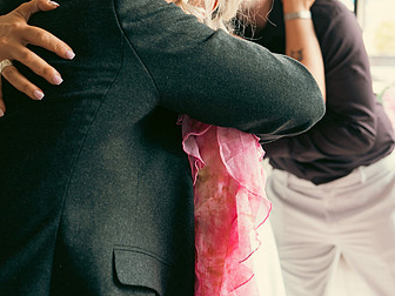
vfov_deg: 21.5
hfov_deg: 28.5
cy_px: 95
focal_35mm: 68
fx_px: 776
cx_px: 149
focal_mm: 41
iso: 800
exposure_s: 1/160
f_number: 3.5
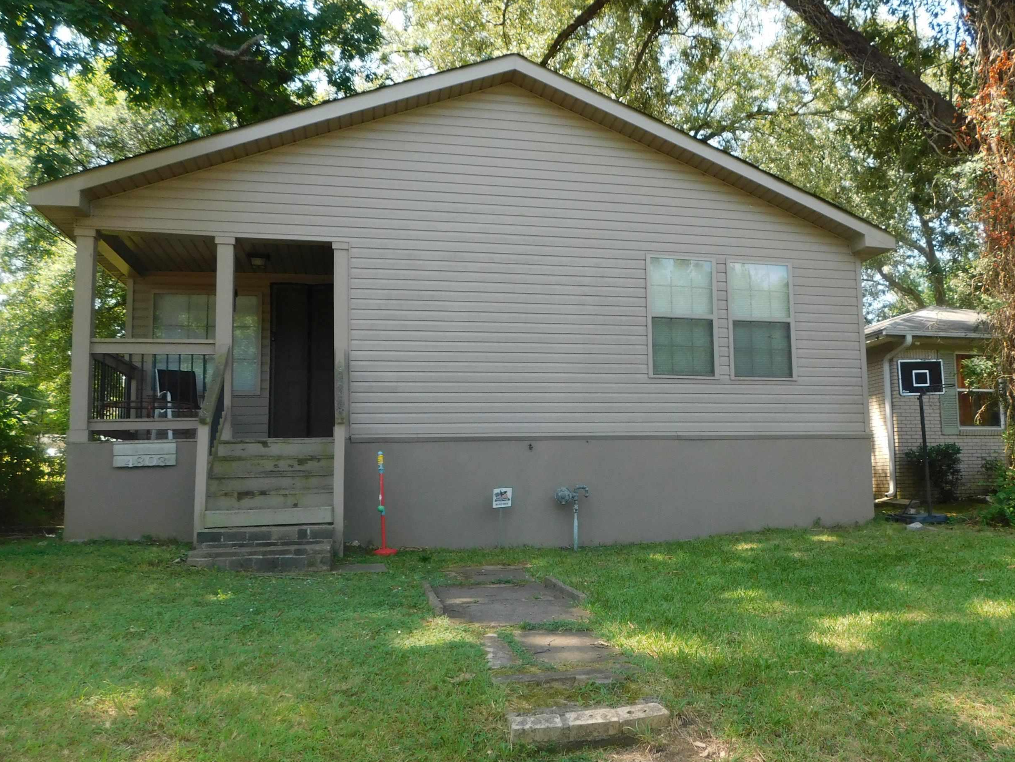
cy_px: 399
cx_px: 585
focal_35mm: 29
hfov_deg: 61.4
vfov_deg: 48.2
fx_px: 850
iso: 125
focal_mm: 4
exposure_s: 1/320
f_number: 3
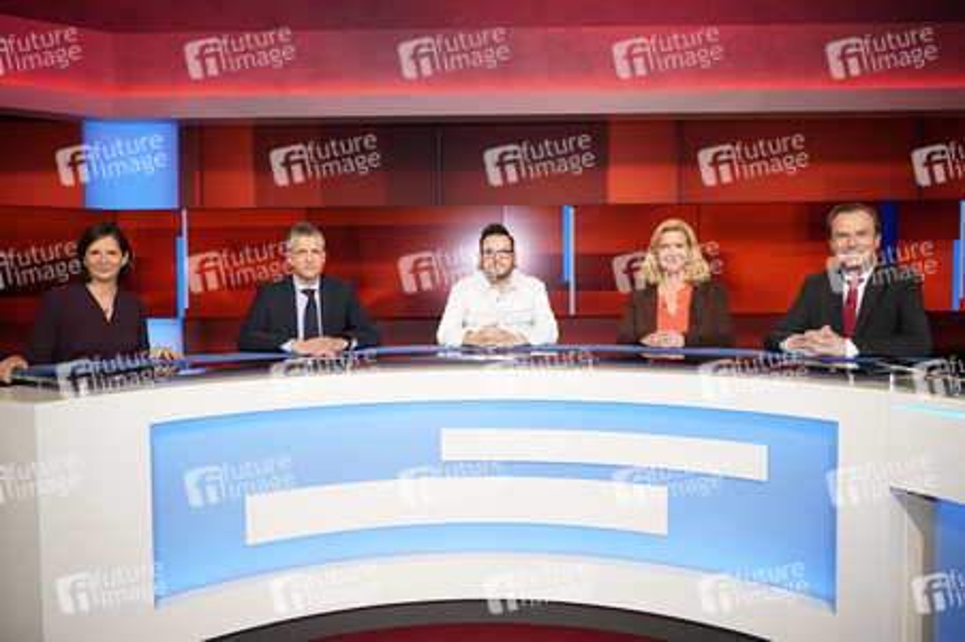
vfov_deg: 46.3
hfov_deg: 65.5
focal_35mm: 28
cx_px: 482
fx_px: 750
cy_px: 321
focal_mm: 28
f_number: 4.5
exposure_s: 1/125
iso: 1600
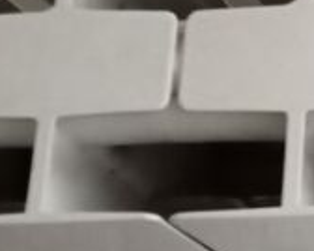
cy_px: -43
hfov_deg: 11.1
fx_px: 1513
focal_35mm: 163
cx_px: 555
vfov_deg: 9.3
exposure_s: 1/25
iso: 1951
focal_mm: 3.46
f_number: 2.2
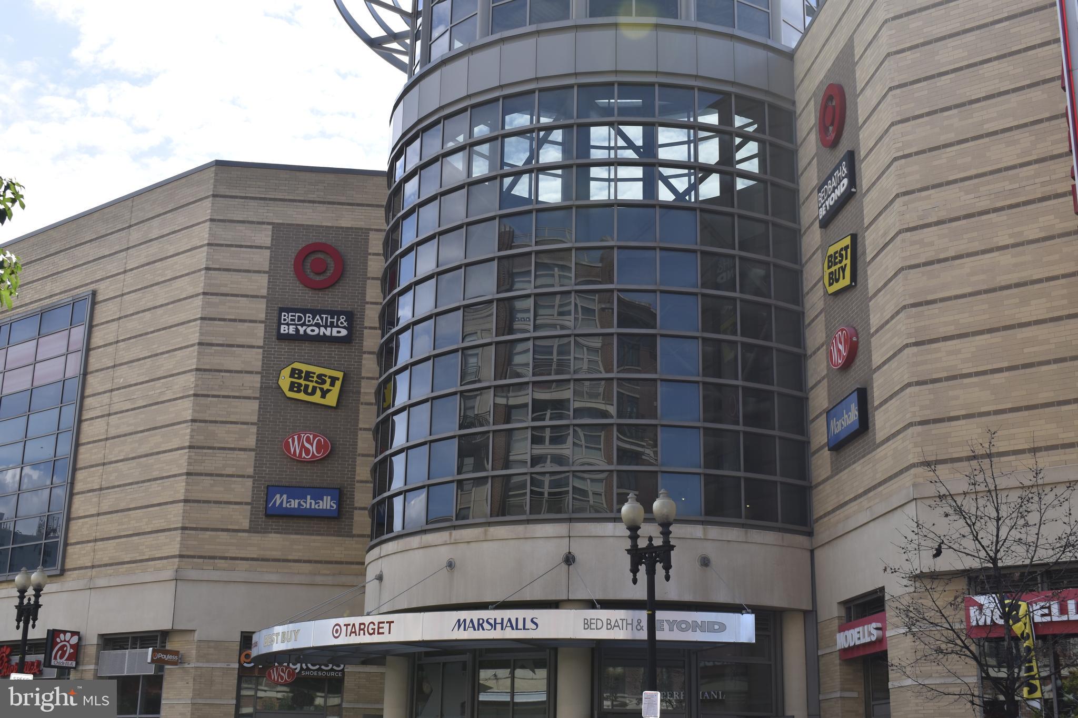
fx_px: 1347
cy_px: 359
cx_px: 539
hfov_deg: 43.6
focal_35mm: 45
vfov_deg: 29.9
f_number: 8
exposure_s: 1/200
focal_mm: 30
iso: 100
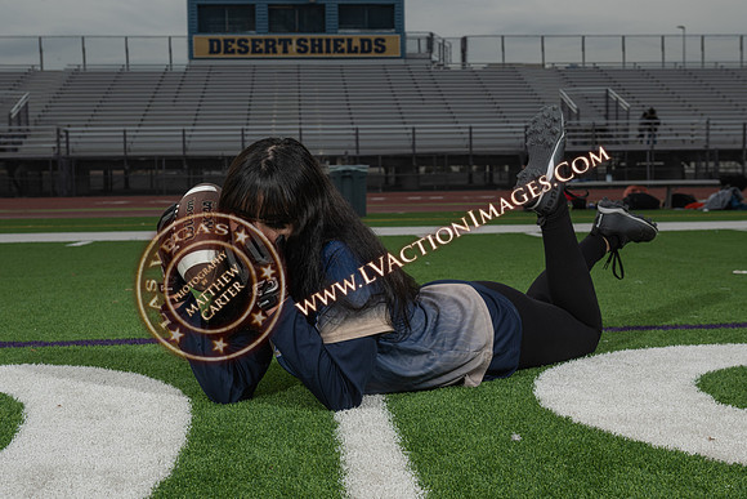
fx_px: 1050
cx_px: 394
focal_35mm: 51
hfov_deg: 39.1
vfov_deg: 26.7
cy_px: 263
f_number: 8
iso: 160
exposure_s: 1/200
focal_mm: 48
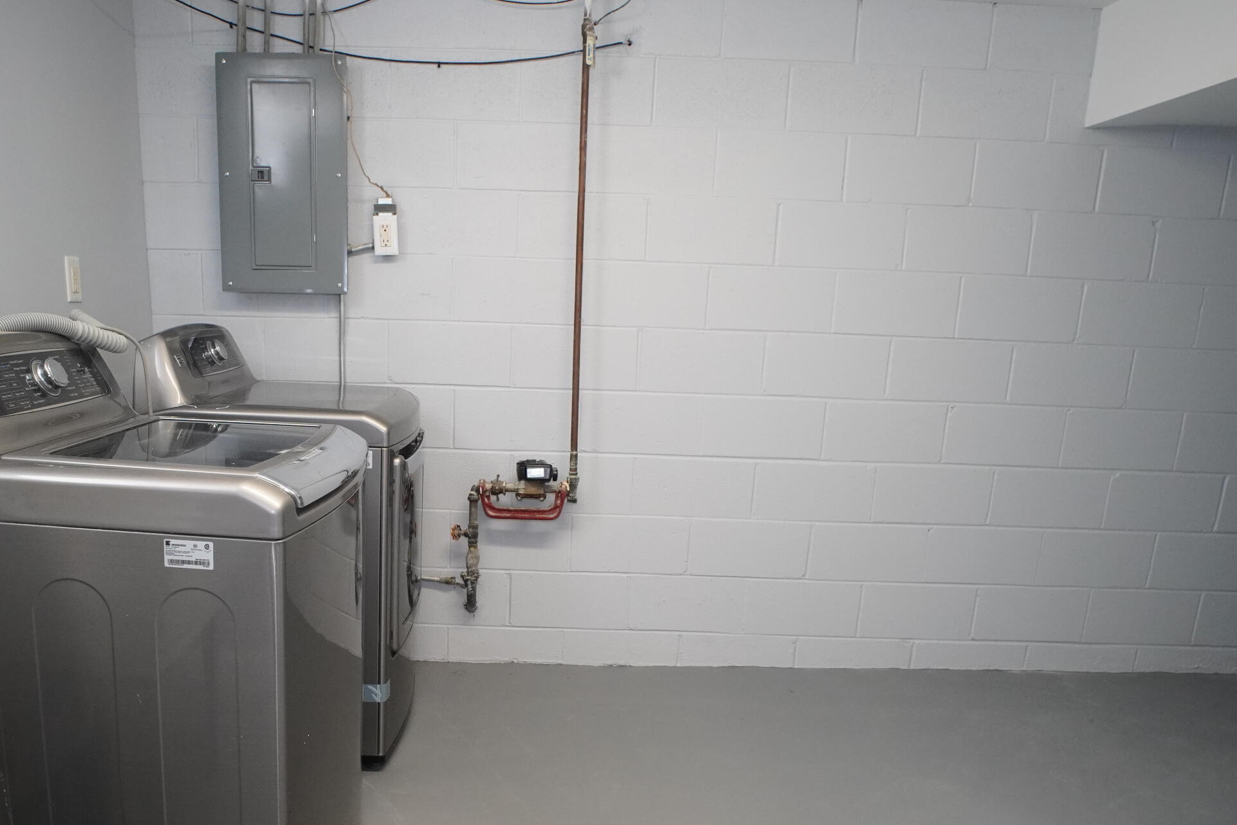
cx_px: 512
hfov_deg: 69.3
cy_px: 541
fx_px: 886
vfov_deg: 49.2
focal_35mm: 26
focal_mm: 11
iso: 1250
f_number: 4
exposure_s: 1/160
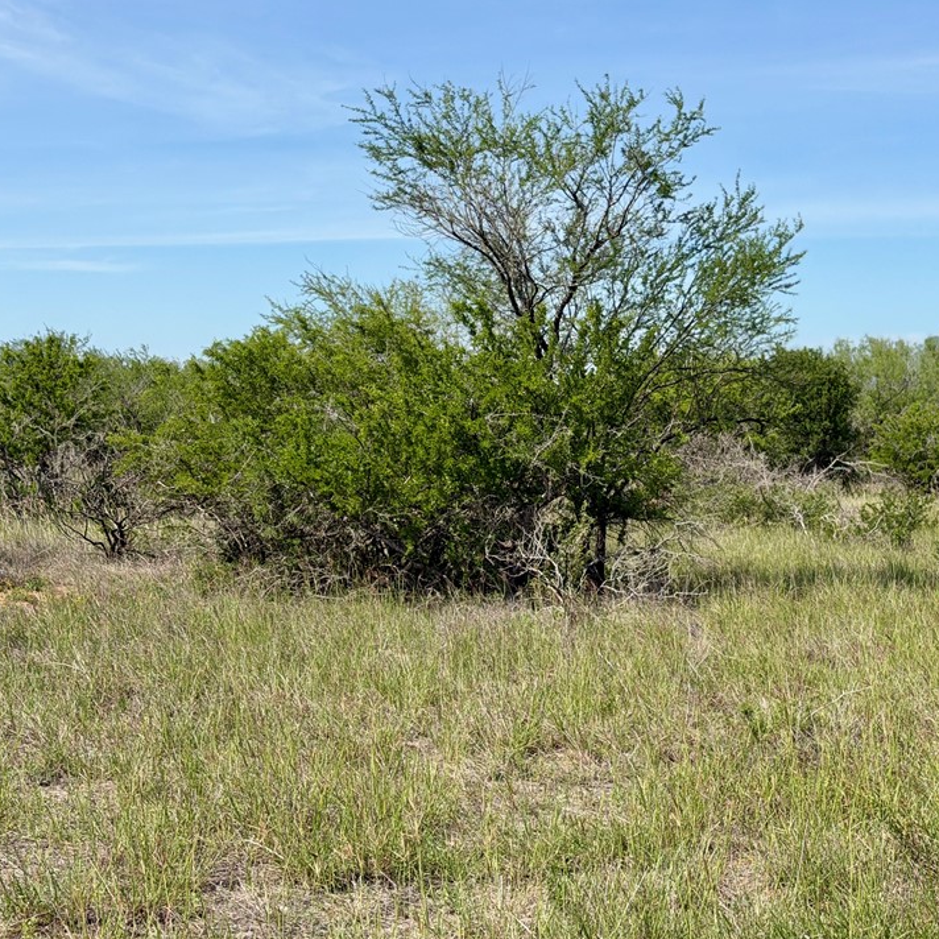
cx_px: 576
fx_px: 1872
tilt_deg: -1.0
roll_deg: +0.7
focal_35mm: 61
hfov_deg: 28.1
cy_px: 439
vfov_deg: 28.2
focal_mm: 6.76
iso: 64
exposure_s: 1/4878
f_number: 1.78
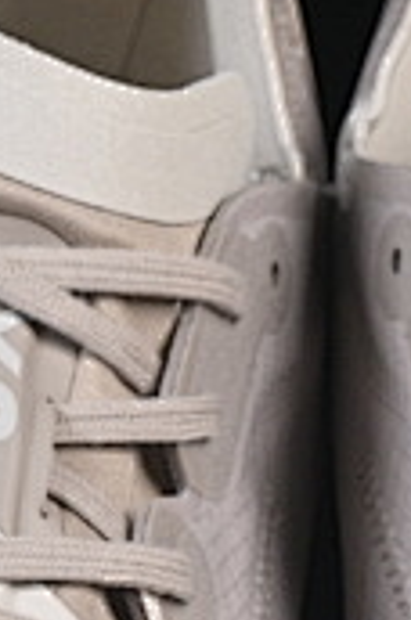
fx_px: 8115
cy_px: 854
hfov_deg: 2.9
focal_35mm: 472
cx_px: 364
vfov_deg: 4.4
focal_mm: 50
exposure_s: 1/80
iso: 160
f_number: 8
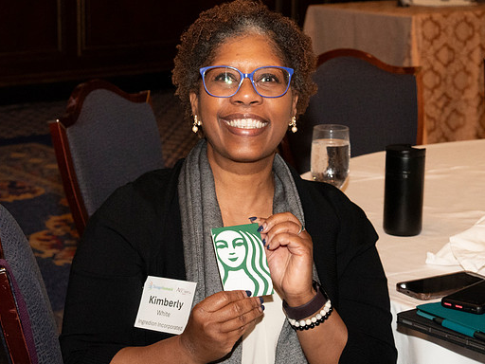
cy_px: 182
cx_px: 223
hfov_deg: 20.0
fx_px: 1373
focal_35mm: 98
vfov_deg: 15.1
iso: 4000
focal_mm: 60
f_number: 9
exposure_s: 1/50
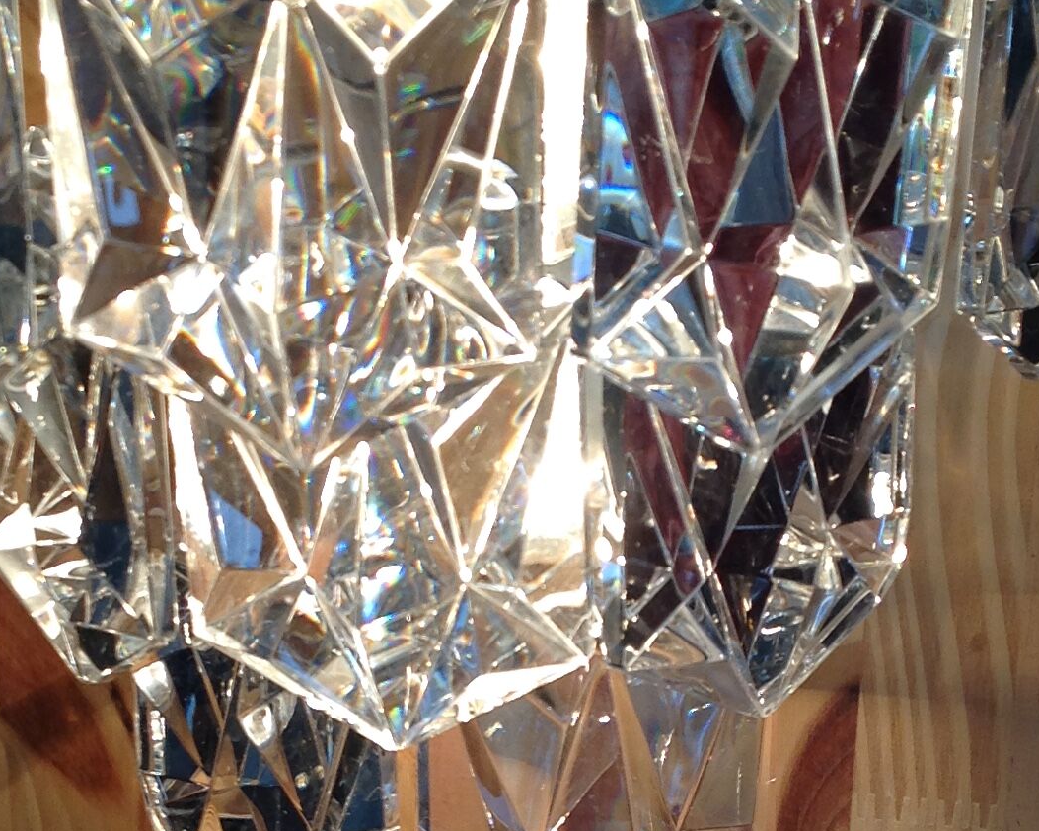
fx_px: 2583
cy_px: 583
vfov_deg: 18.2
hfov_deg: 22.7
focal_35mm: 84
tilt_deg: -18.5
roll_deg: +0.1
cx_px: 523
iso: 50
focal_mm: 4.28
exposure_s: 1/216
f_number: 2.4
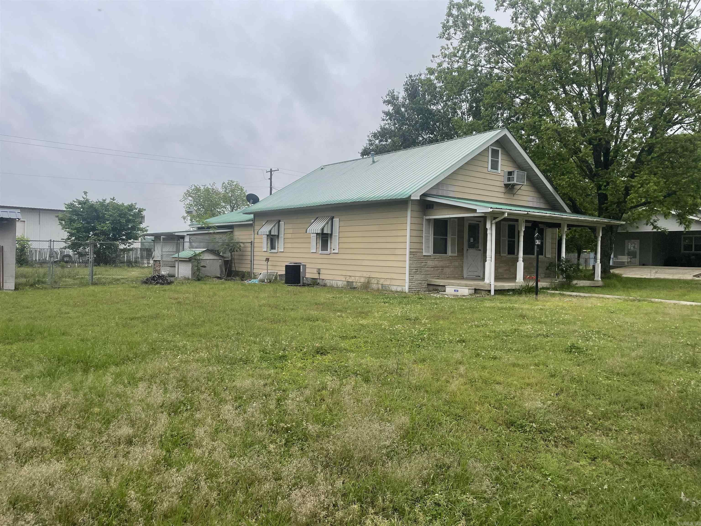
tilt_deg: -0.5
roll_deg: -0.4
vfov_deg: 53.1
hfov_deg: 67.3
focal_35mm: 26
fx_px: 527
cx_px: 350
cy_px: 263
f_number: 1.6
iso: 32
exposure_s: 1/527
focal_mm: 4.2
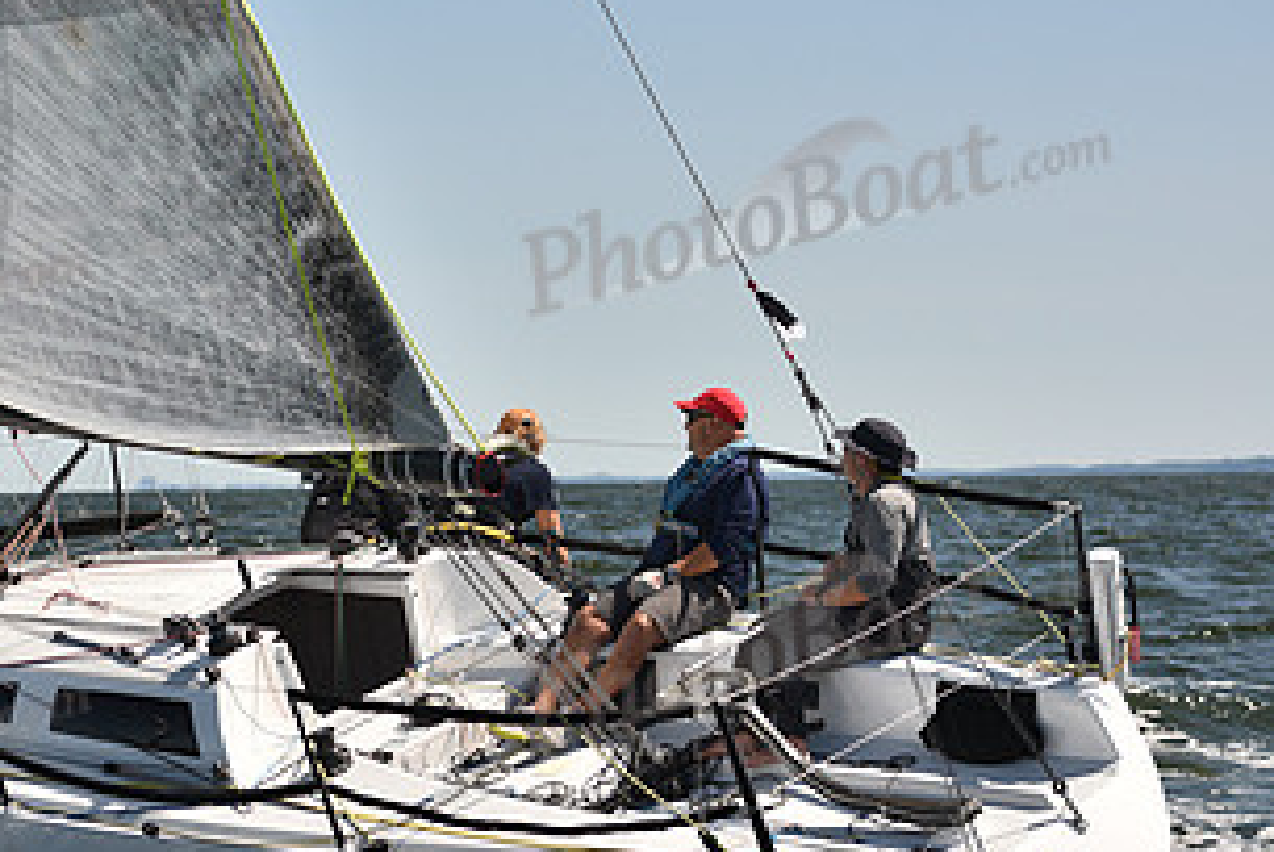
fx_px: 4711
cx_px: 309
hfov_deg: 15.3
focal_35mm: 133
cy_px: 482
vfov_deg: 10.3
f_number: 3.2
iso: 250
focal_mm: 70
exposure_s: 1/1600
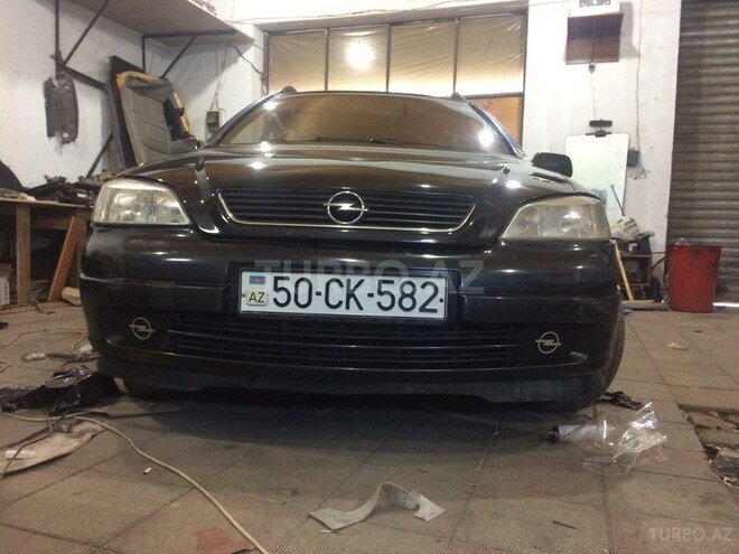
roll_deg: -2.7
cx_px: 370
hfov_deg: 61.7
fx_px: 619
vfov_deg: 48.2
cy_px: 277
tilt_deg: -5.4
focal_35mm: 29
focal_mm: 4.15
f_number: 2.2
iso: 320
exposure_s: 1/17
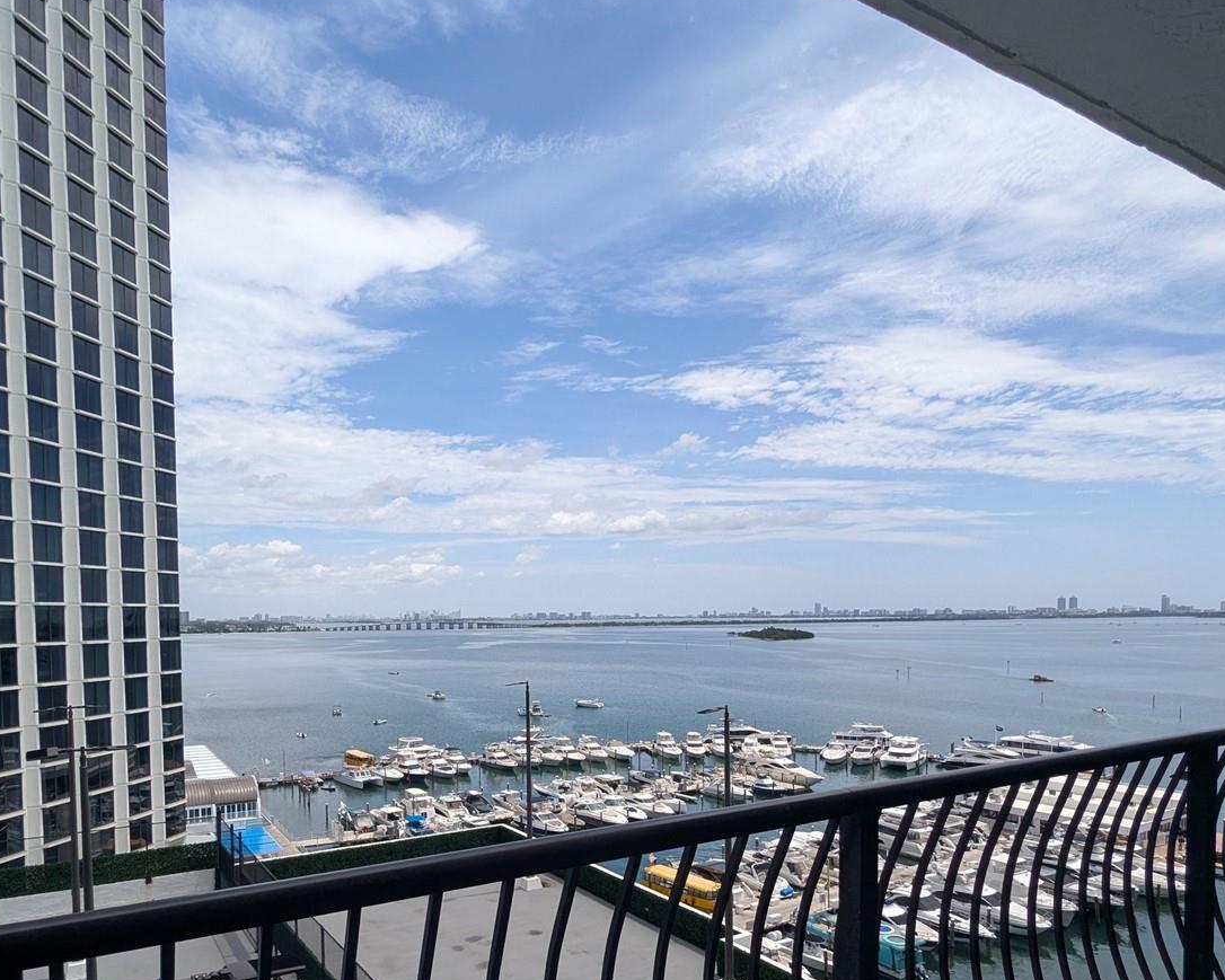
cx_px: 532
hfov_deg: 72.3
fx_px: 834
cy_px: 643
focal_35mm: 23
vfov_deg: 59.7
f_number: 2.2
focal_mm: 2.35
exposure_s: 1/2066
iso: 55
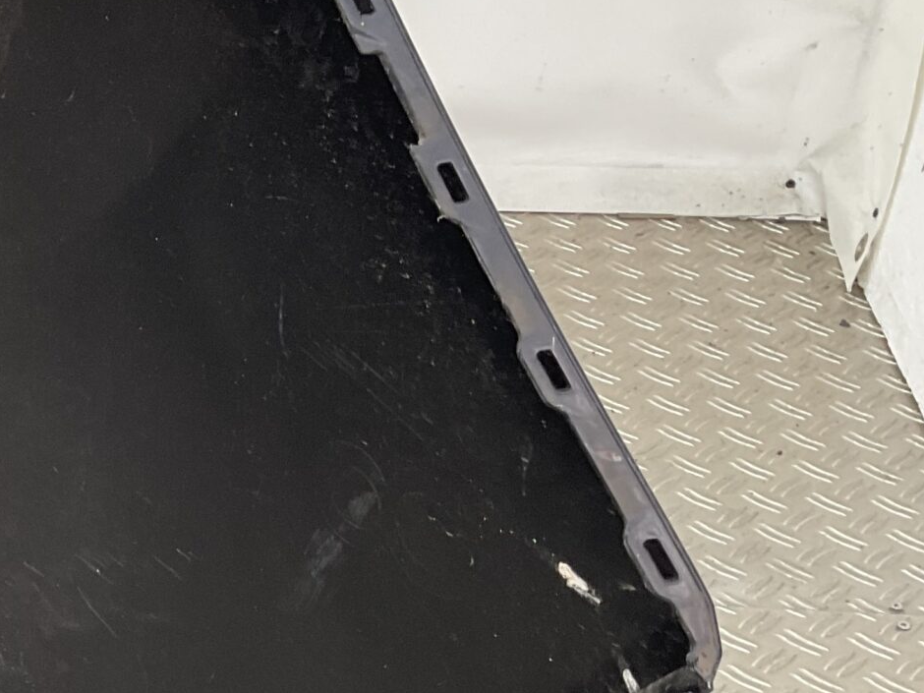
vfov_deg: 18.3
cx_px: -302
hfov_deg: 22.0
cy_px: 632
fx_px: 2109
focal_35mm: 79
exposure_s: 1/100
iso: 32
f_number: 1.8
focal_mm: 3
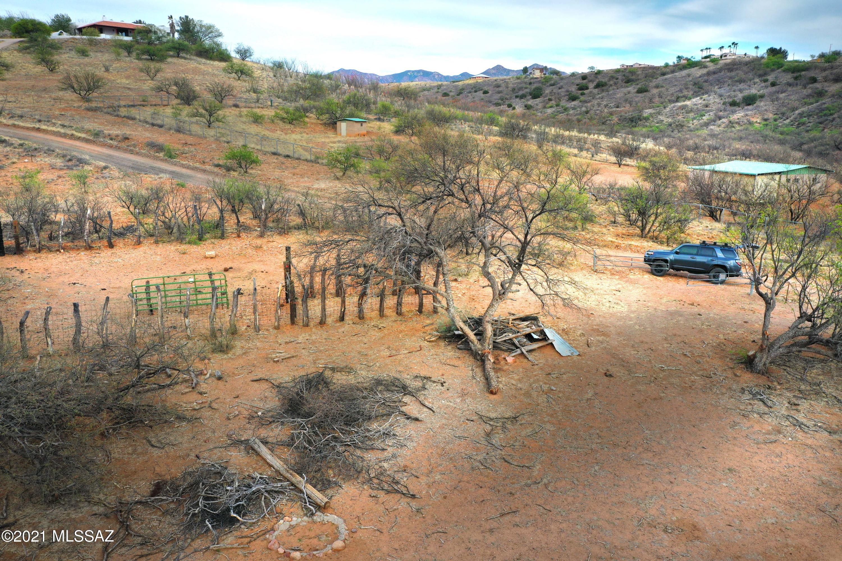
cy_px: 280
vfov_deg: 46.4
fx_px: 655
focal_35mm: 28
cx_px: 421
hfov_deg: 65.5
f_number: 5
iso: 100
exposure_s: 1/320
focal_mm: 10.26
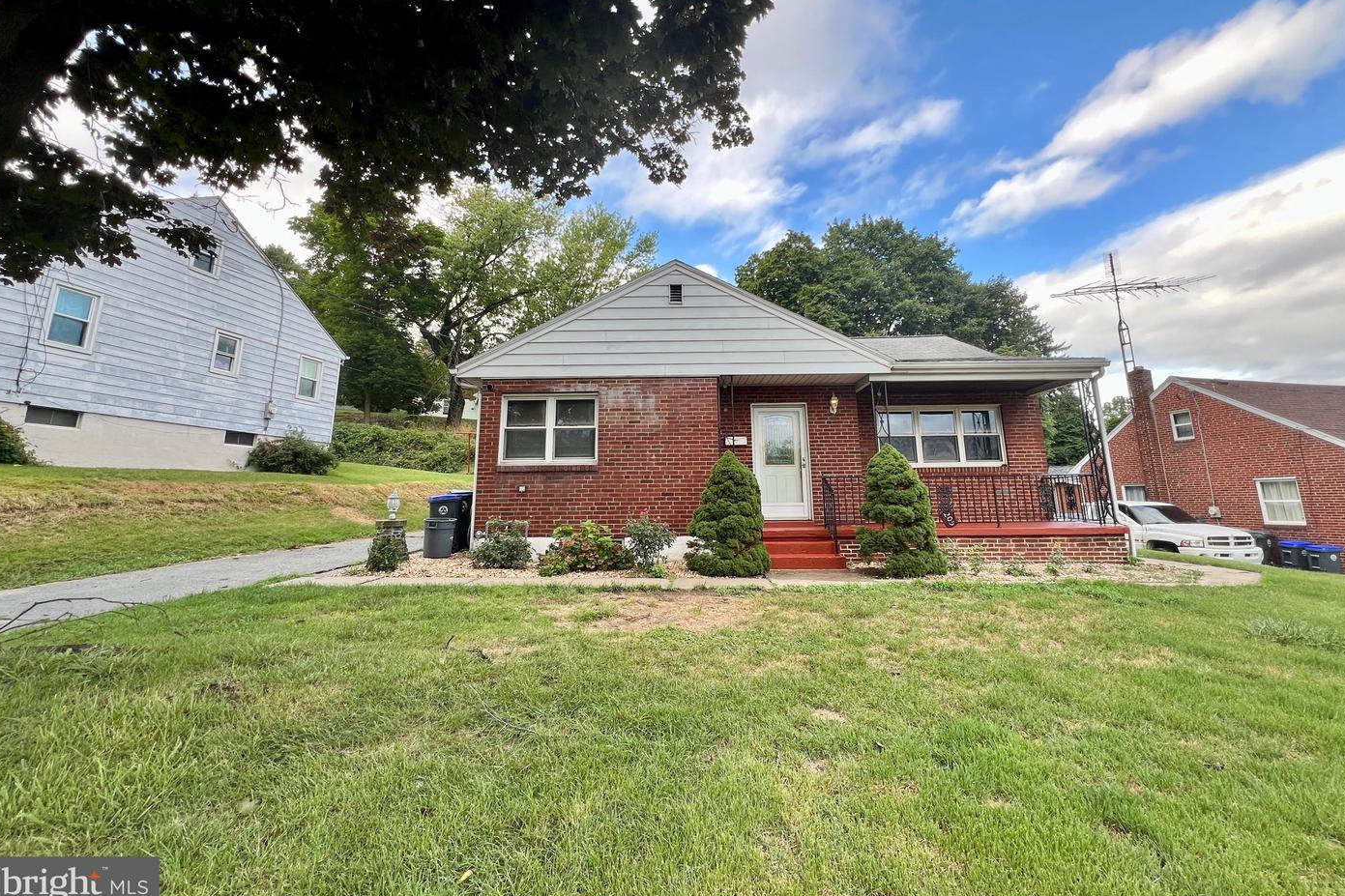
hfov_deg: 104.2
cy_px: 390
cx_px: 686
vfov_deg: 80.8
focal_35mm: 14
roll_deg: +0.6
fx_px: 523
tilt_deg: +10.8
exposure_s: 1/131
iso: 32
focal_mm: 1.57
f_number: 1.8
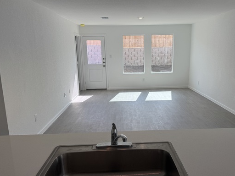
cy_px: 93
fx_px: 204
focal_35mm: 30
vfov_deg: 46.8
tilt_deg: -12.1
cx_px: 133
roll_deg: +0.8
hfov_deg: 59.7
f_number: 1.78
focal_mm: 6.76
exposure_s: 1/723
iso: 80
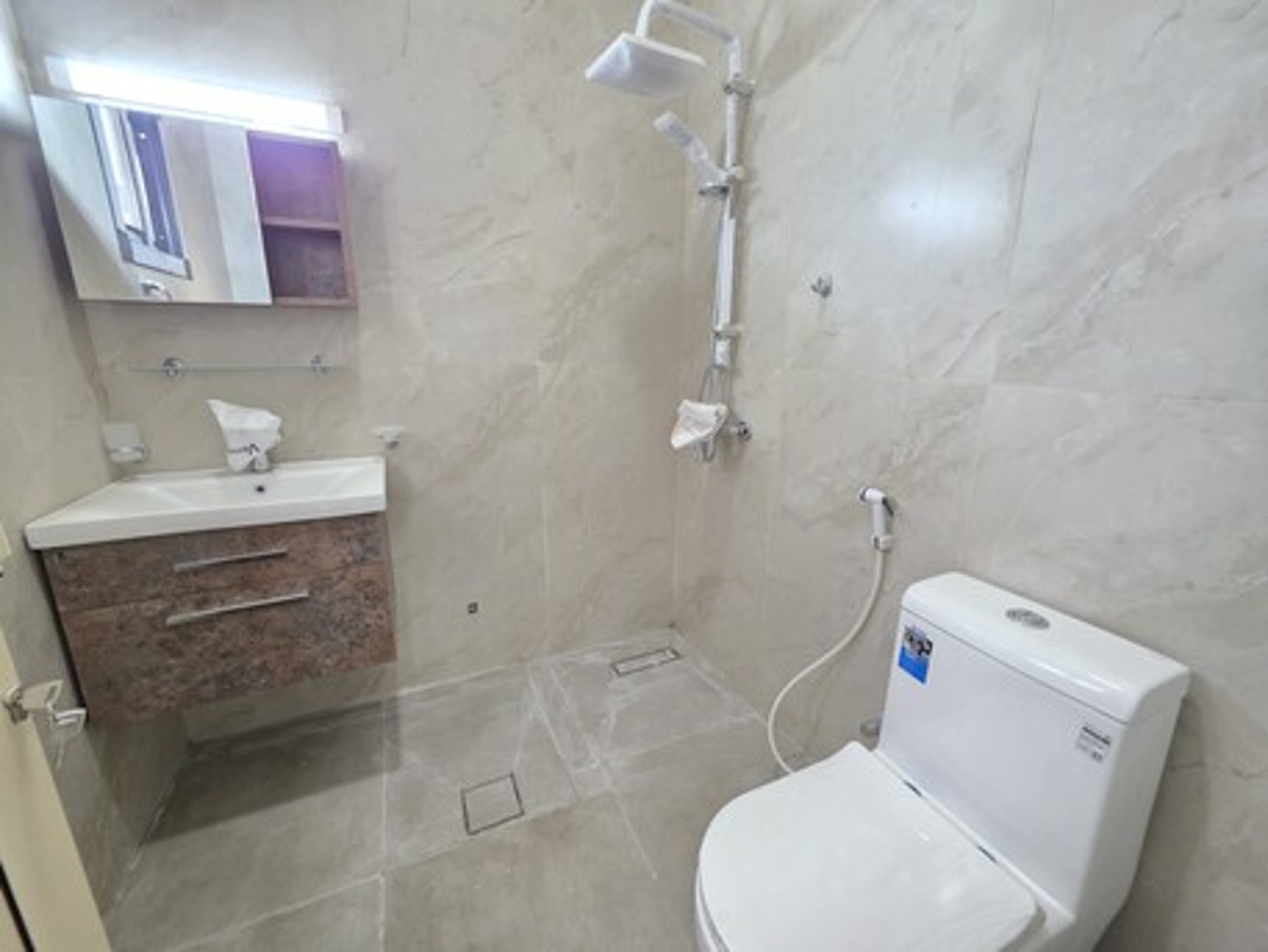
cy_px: 476
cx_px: 634
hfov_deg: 106.2
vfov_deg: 89.9
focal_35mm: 13
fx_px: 476
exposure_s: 1/100
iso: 250
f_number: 1.9
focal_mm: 2.2
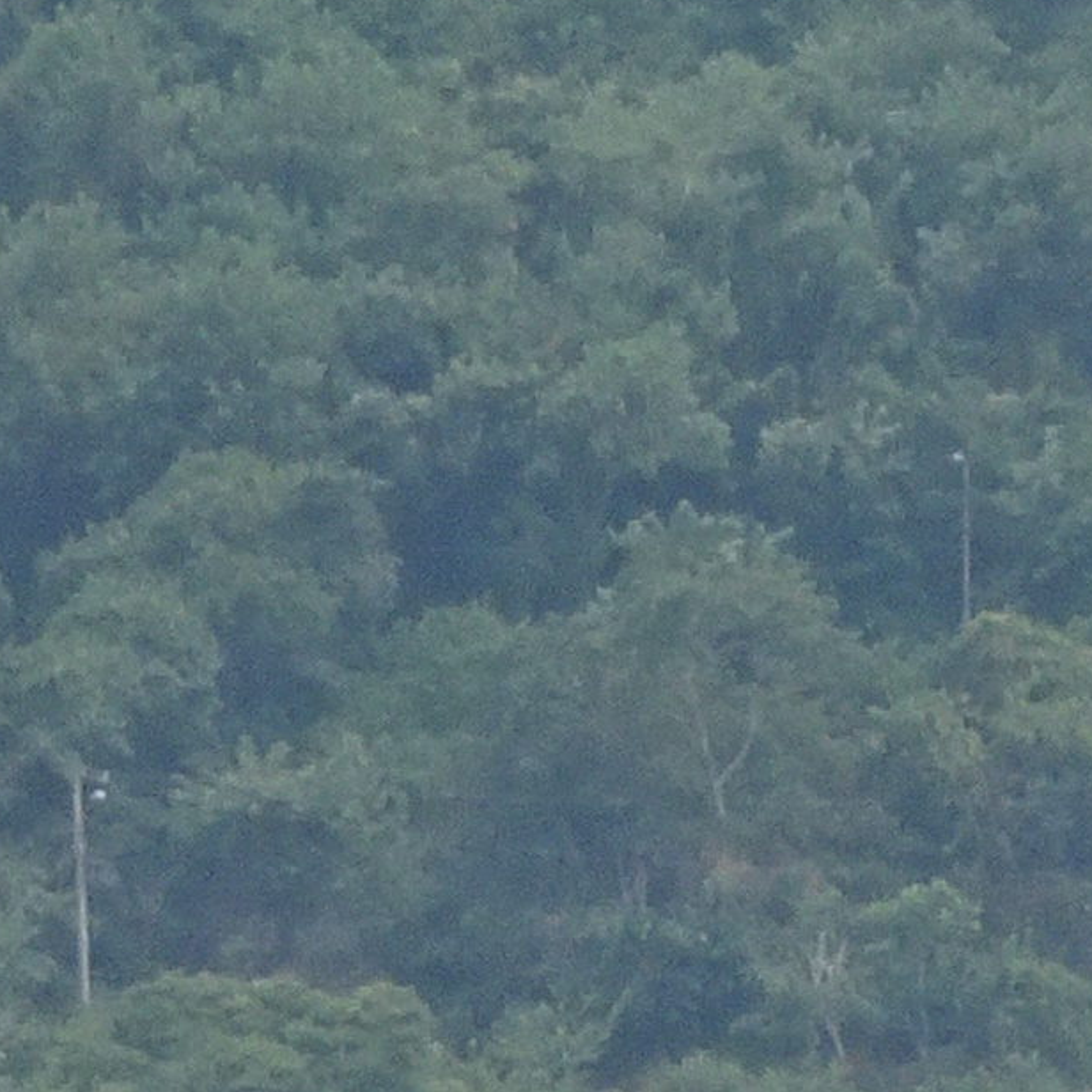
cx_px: 2044
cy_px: 3689
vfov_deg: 1.3
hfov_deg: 1.3
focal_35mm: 1327
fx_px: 47361
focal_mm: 32.24
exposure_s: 1/250
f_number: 5.6
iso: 80
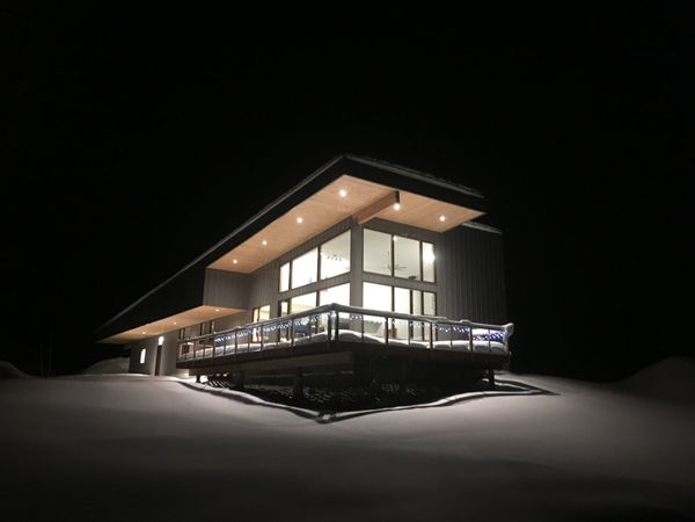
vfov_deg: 48.2
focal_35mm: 29
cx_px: 348
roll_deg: -0.9
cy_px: 261
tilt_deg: +13.3
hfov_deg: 61.7
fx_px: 582
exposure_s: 1/15
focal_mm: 4.15
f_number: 2.2
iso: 400
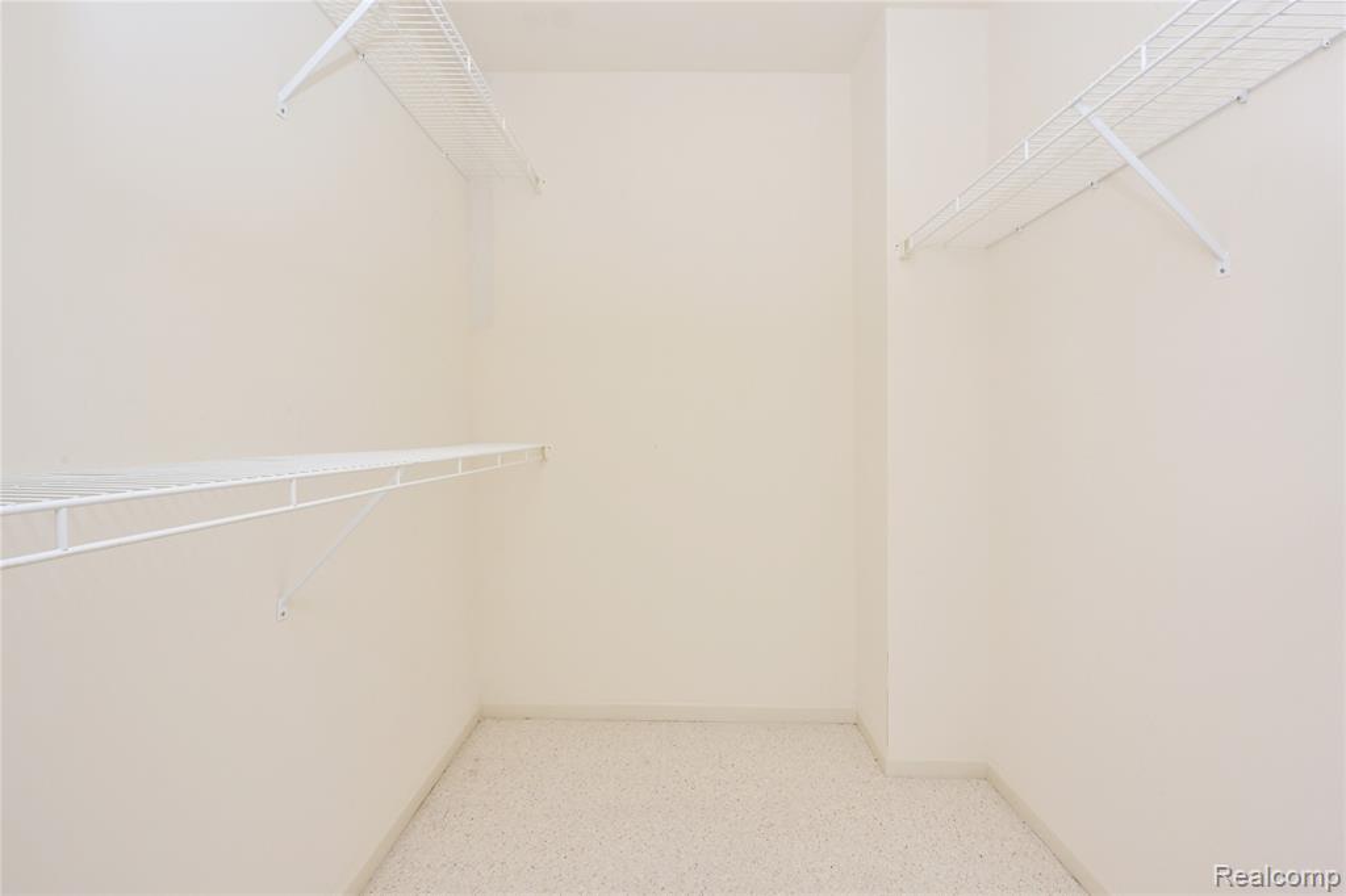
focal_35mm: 14
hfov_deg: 104.3
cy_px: 448
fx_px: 523
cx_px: 673
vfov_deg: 81.2
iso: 250
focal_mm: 14
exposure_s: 1/60
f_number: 13
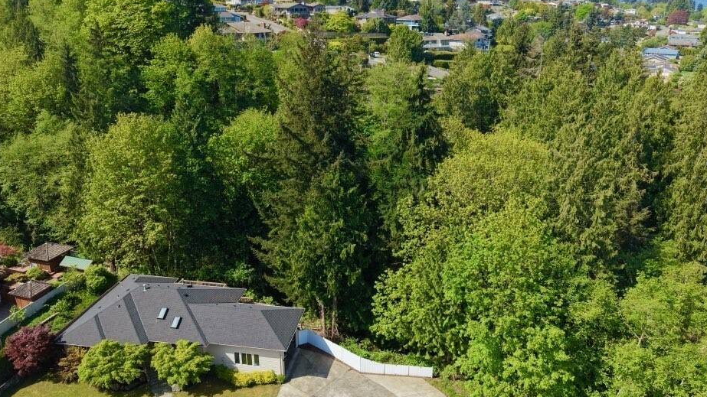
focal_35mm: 29
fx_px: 544
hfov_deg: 66.1
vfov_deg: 40.2
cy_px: 201
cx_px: 351
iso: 290
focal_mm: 8.67
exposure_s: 1/4000
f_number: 1.8
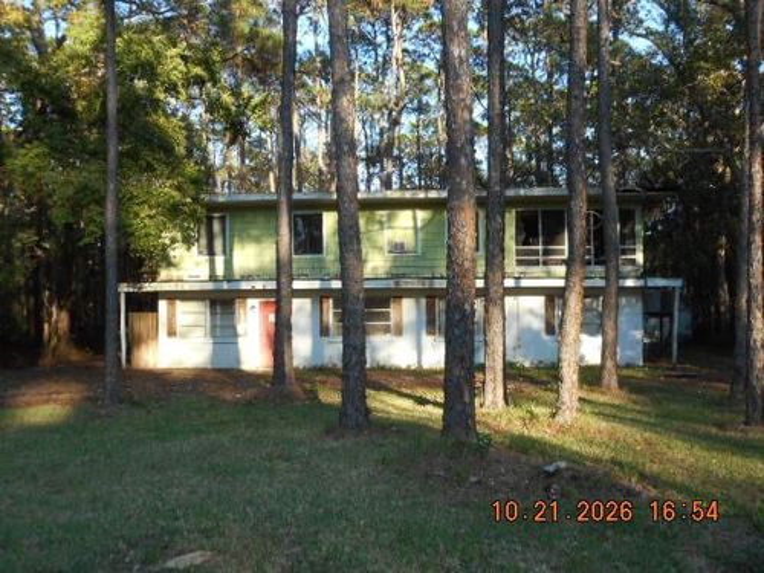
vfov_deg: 41.8
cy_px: 286
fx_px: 750
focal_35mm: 34
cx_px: 382
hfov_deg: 54.0
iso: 80
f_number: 4.2
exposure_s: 1/100
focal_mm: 6
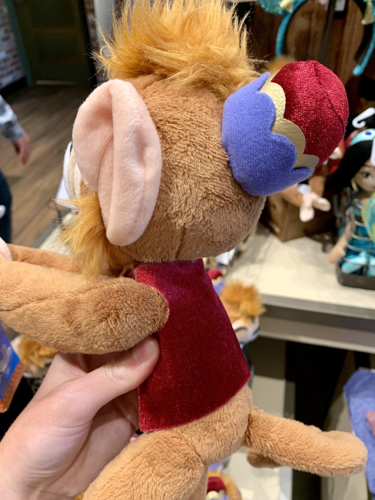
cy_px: 250
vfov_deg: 67.3
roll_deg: +2.3
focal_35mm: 26
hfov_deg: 53.1
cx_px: 188
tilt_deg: -36.6
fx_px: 376
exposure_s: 1/60
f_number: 1.8
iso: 125
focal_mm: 4.25
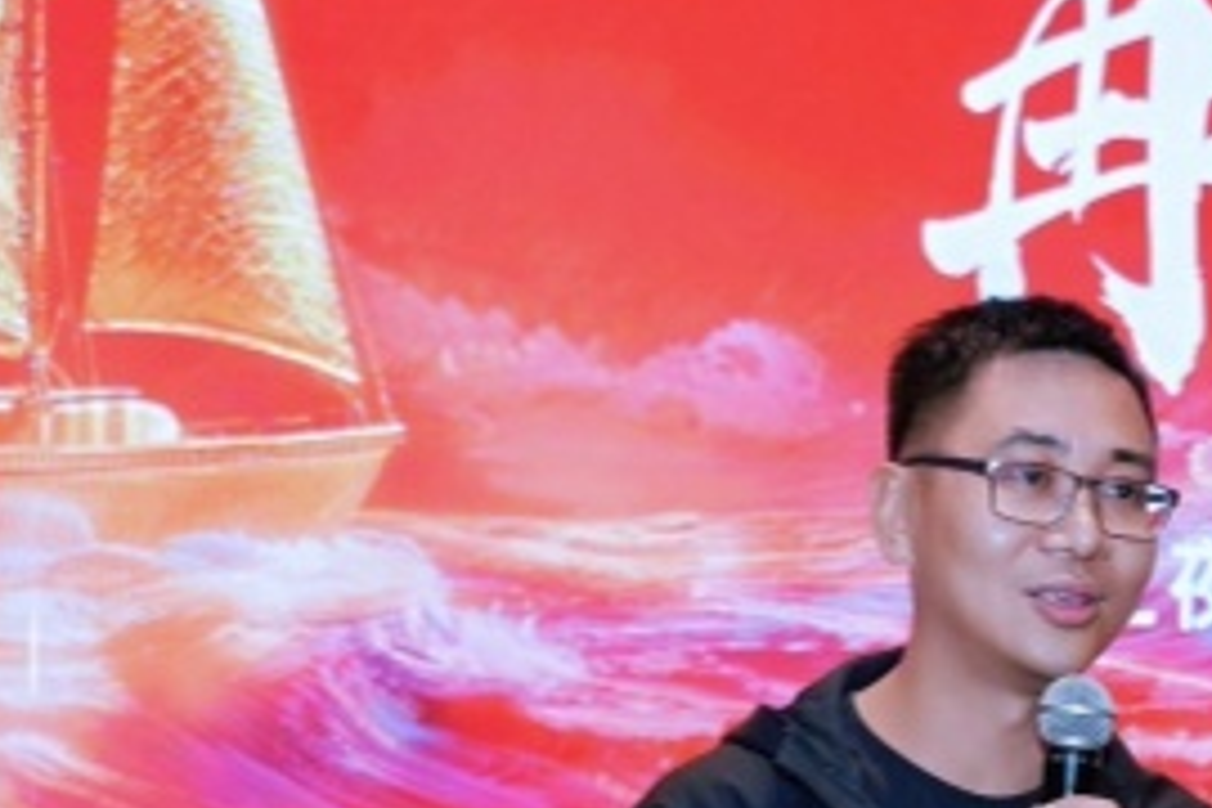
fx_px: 3770
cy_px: 1001
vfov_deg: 11.9
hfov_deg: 18.2
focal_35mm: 112
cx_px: 884
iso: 1250
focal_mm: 42
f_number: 4
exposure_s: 1/161
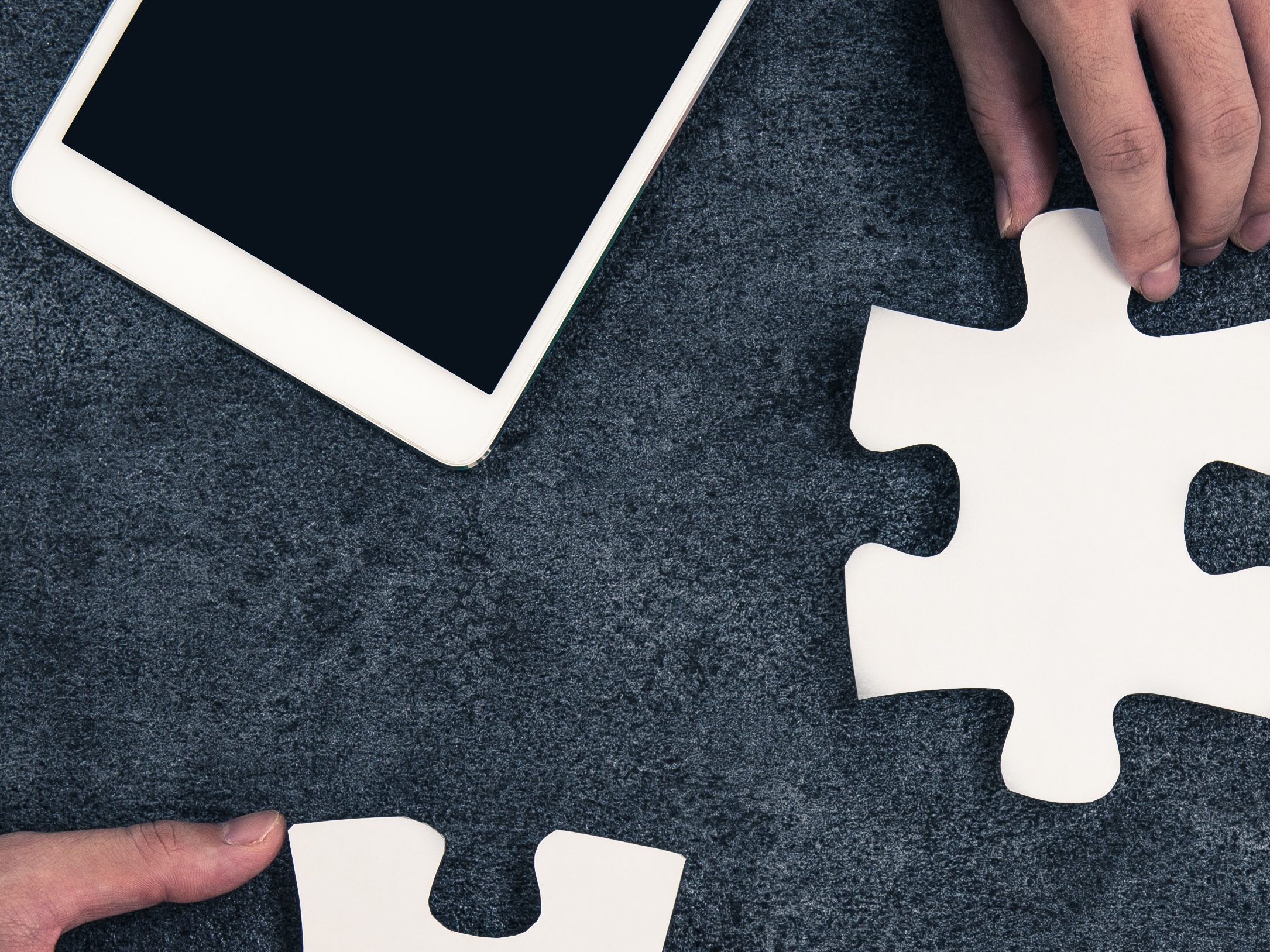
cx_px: 1035
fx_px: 4696
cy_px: 1046
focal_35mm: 128
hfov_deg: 15.3
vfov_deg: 11.4
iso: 100
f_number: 9.5
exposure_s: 1/125
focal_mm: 48
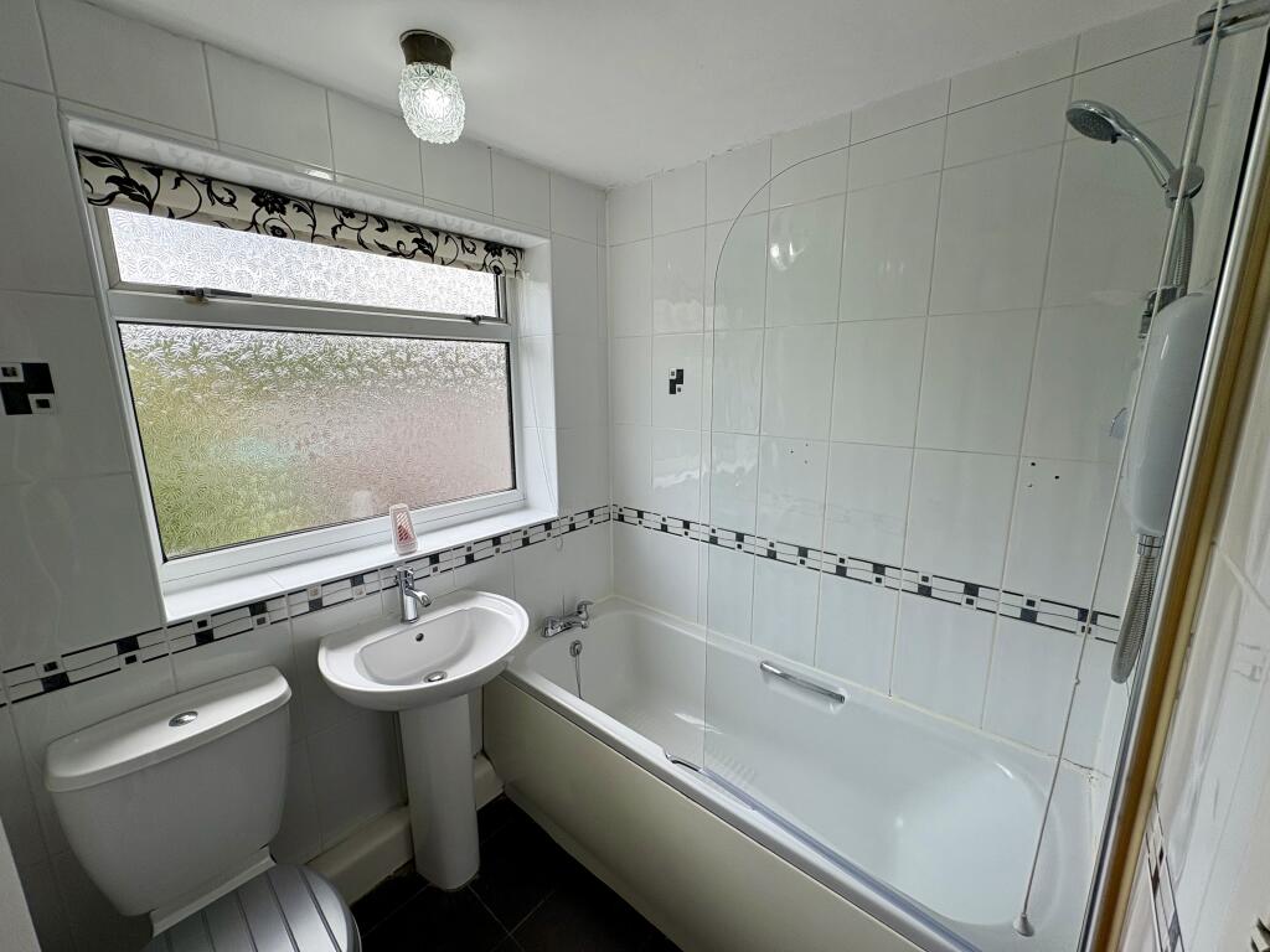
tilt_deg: -11.3
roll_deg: +0.5
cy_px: 476
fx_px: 514
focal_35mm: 14
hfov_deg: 102.1
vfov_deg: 85.7
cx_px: 635
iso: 64
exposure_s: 1/467
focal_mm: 2.22
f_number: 2.2
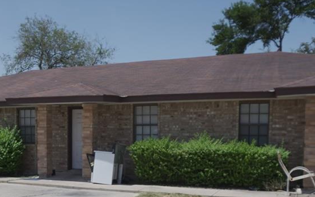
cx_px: 107
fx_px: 386
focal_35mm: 45
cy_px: 163
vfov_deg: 27.9
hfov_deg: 43.8
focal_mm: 16
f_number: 5
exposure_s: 1/640
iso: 125
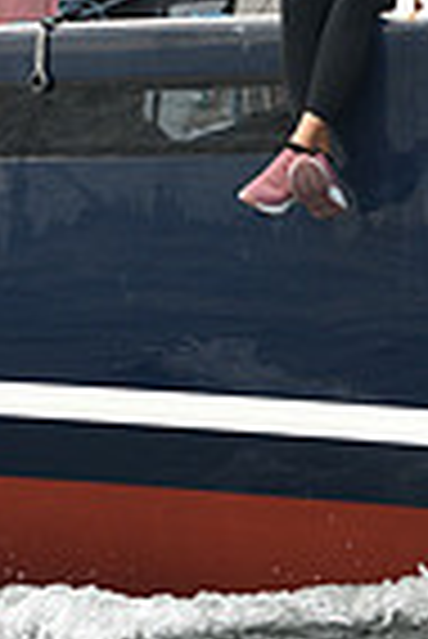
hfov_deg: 4.2
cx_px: 243
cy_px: -56
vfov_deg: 6.3
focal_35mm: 327
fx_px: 5817
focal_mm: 80
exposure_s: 1/640
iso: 250
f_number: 4.5
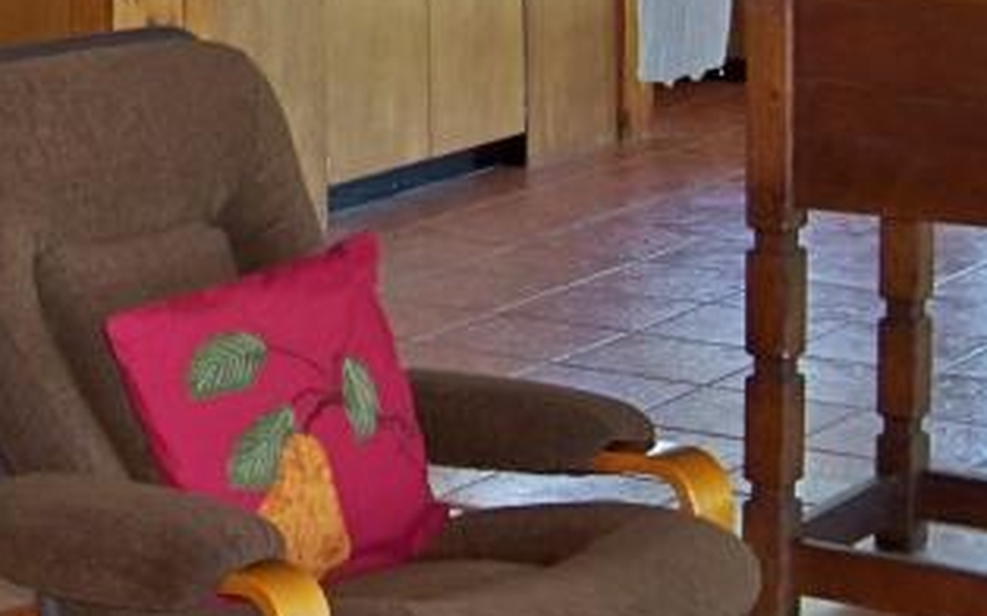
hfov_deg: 16.3
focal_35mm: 121
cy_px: -19
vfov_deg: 10.7
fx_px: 3254
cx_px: -311
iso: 200
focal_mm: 6.2
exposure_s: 1/30
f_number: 3.5
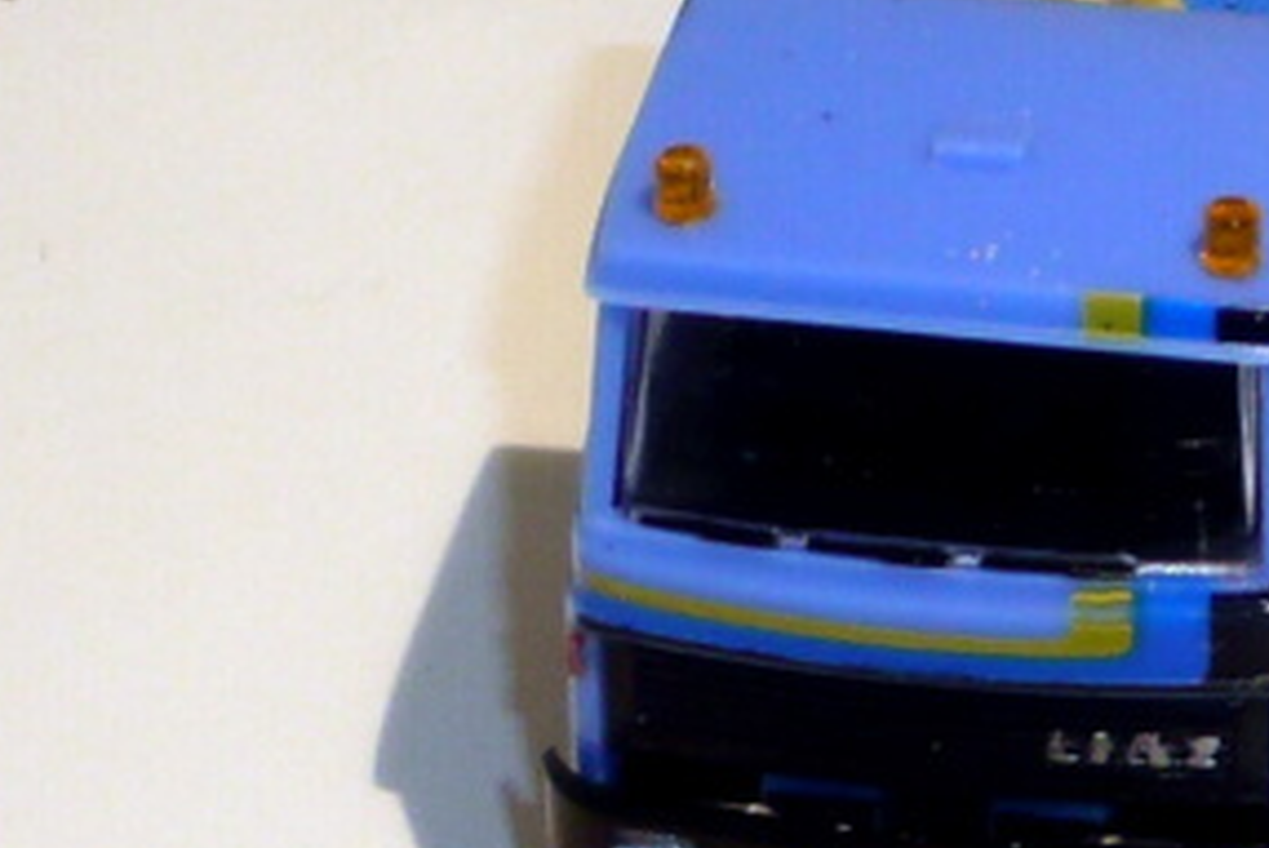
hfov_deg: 5.2
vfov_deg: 3.5
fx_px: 13895
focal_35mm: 394
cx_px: 2276
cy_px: -613
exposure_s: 1/30
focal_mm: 12.7
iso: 100
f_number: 4.6
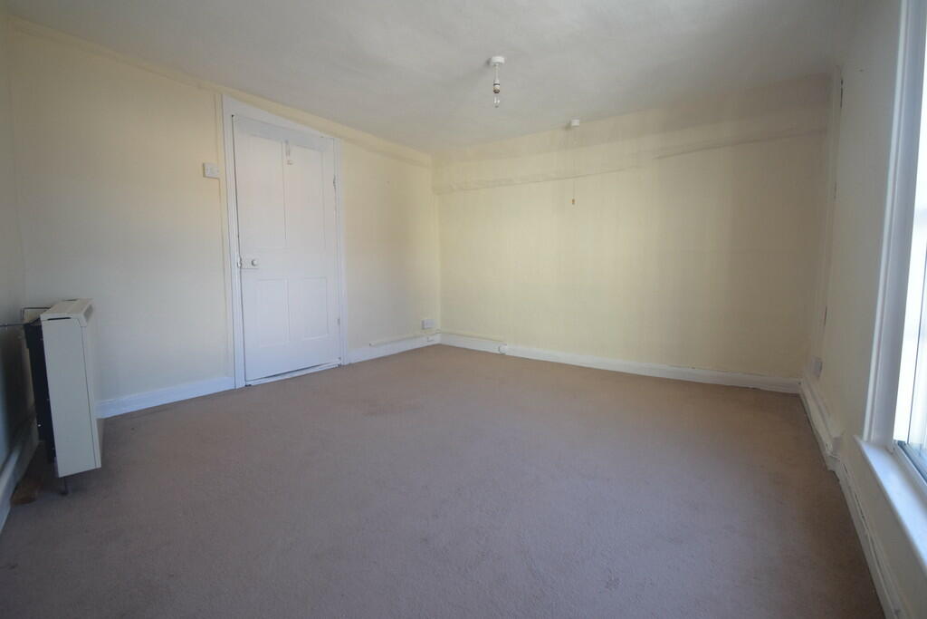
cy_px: 310
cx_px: 464
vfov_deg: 77.3
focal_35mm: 15
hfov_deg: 100.4
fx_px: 386
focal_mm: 10
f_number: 5
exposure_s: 1/100
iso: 800
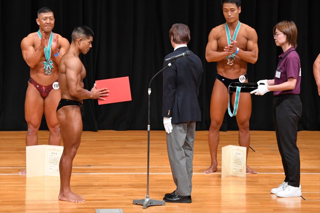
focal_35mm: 255
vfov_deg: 5.4
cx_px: 160
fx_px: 2266
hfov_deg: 8.1
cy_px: 106
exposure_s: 1/400
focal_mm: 170
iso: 4000
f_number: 5.6
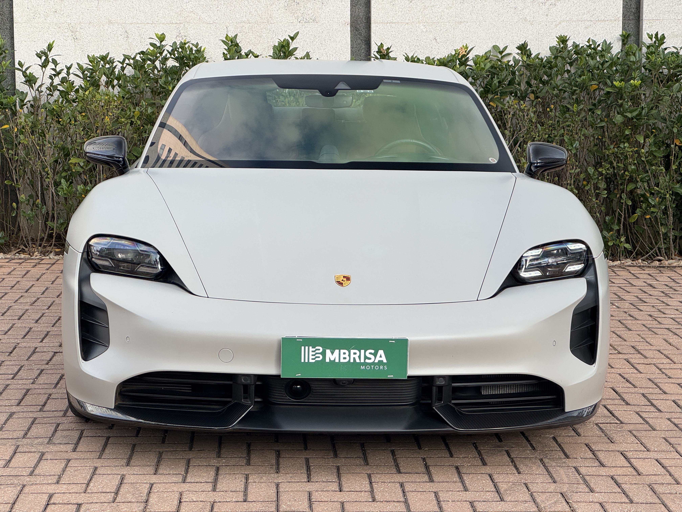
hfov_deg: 25.3
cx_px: 341
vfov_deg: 19.1
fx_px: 1517
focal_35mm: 77
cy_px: 256
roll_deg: +0.3
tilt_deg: -6.2
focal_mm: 9
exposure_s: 1/99
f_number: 2.8
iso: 25
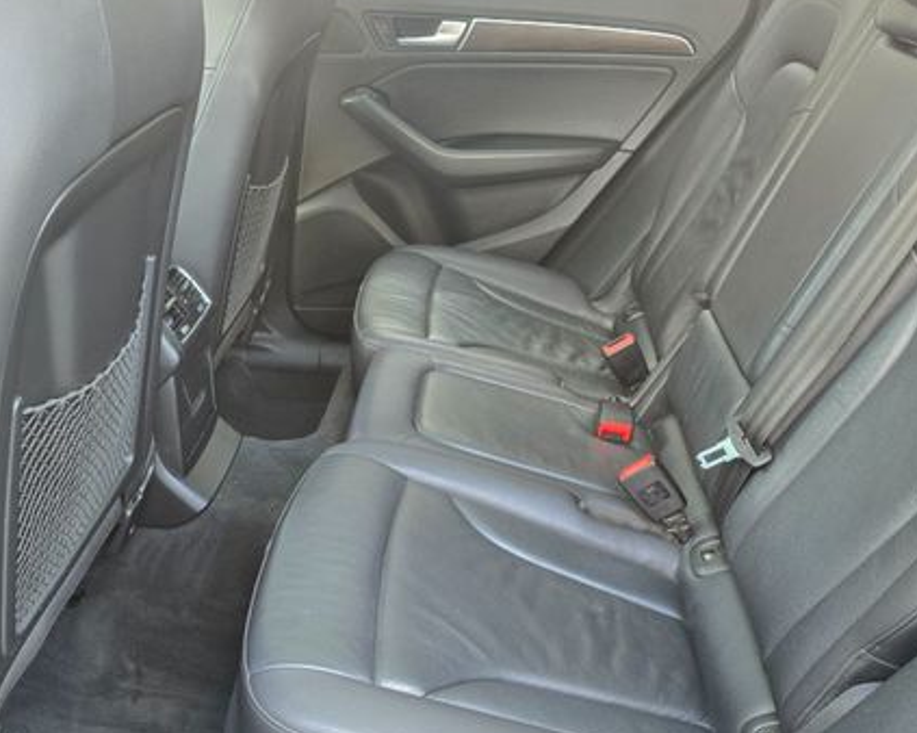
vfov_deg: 42.6
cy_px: 501
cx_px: 338
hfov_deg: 52.2
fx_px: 922
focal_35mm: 34
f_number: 1.7
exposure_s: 1/120
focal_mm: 6.3
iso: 320
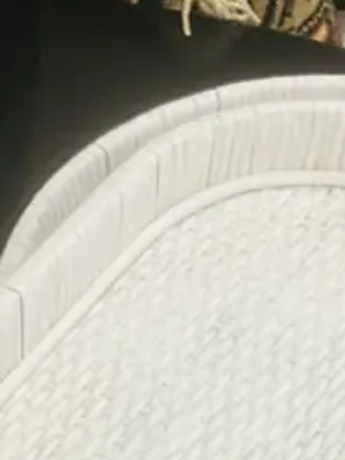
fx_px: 1527
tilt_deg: -55.3
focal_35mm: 115
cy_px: 809
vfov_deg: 15.0
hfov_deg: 12.9
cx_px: 184
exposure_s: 1/50
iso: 80
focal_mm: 3.99
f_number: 1.8
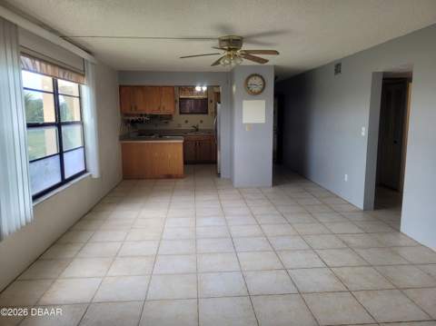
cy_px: 163
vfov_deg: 53.0
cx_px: 218
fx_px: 327
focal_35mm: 26
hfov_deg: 67.4
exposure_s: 1/131
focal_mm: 5.4
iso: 40
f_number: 1.8
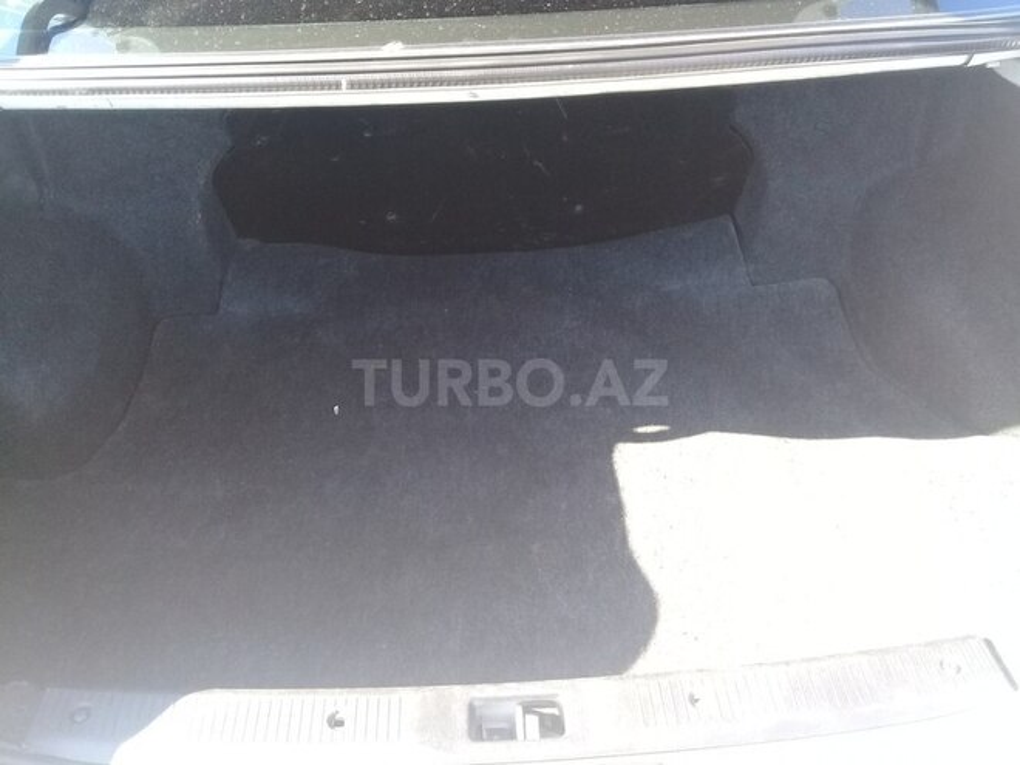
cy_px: 382
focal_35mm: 31
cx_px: 510
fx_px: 913
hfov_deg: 58.4
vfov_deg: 45.4
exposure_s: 1/50
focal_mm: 3.3
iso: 64
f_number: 2.2
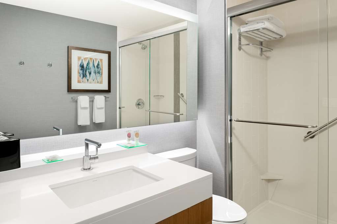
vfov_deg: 53.1
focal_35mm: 24
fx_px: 225
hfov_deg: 73.7
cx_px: 168
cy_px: 112
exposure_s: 2.5
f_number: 11
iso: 200
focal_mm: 24
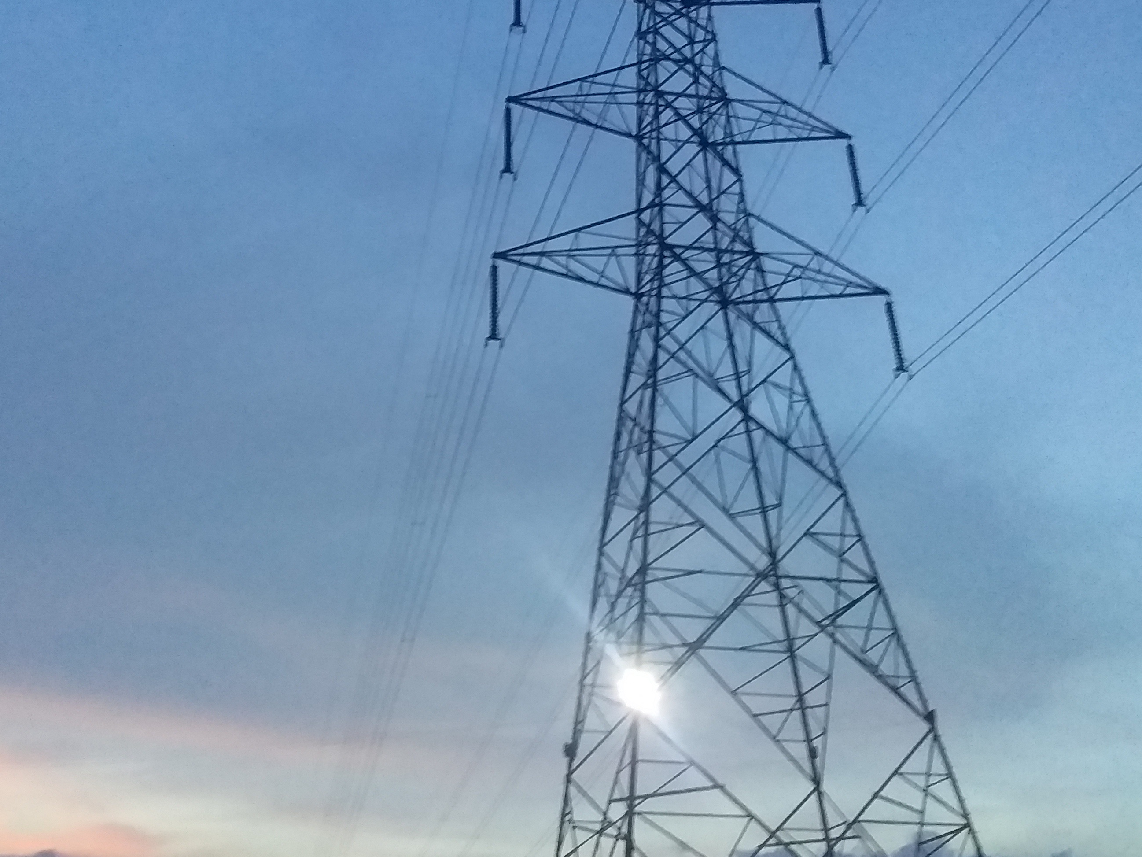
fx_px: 1287
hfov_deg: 47.7
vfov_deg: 36.7
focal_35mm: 39
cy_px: 348
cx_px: 493
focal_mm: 3.3
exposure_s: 1/20
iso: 250
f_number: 2.2
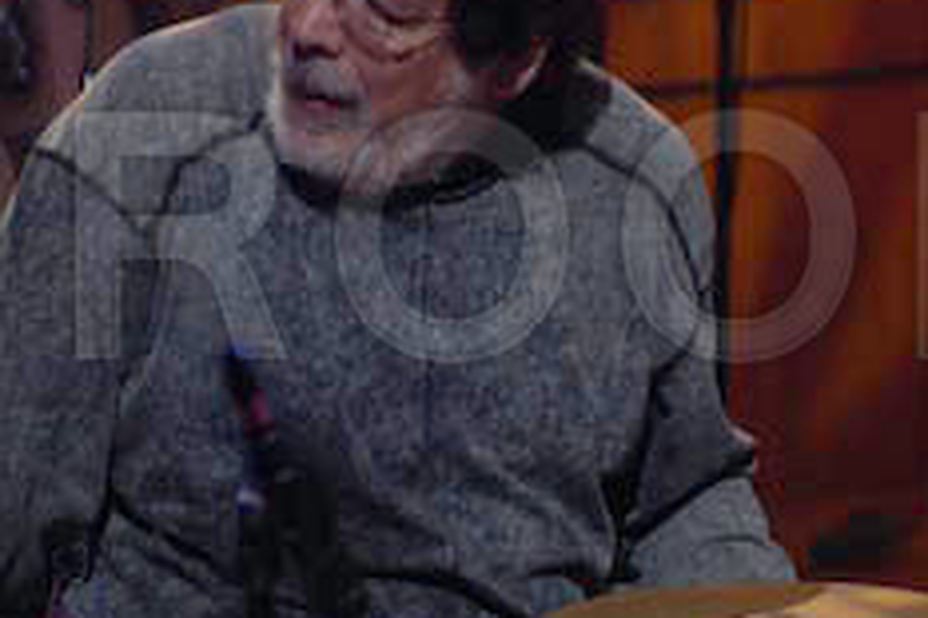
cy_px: 311
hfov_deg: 11.4
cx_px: 434
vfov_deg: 7.6
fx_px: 4637
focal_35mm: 180
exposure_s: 1/200
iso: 800
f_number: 2.8
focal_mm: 70
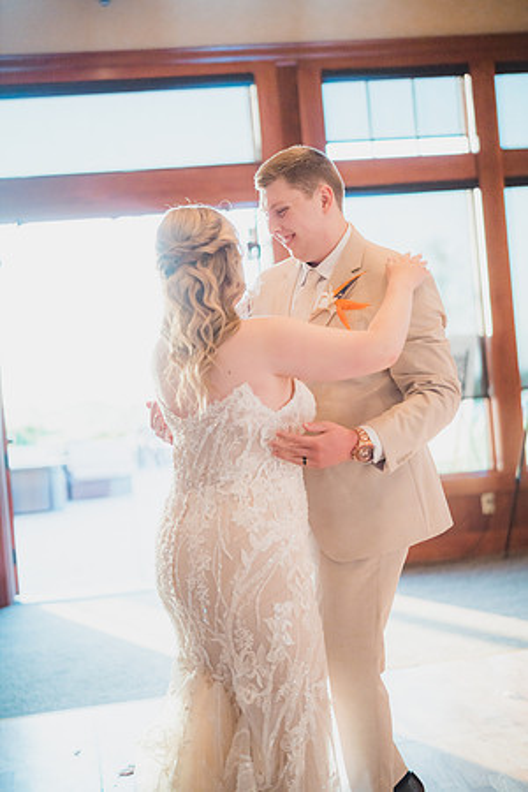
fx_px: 1100
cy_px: 396
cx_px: 264
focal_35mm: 50
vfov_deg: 39.6
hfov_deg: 27.0
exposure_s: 1/3200
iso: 1250
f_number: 1.4
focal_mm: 50
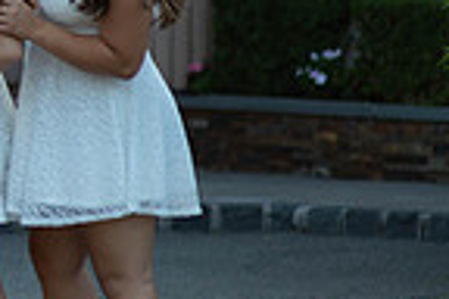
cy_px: 0
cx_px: -380
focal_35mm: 342
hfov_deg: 5.9
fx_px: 4265
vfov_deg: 4.0
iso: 250
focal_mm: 85
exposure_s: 1/1000
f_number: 2
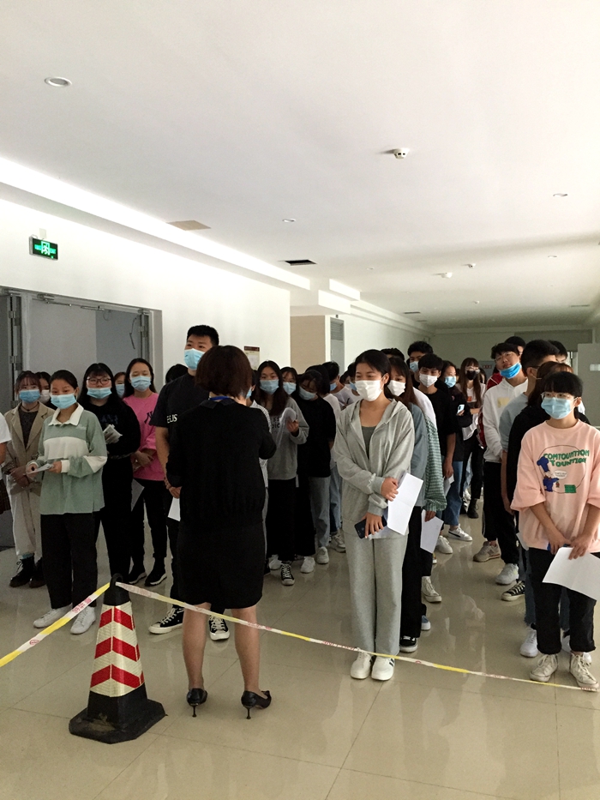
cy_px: 400
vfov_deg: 61.7
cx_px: 300
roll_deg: +0.1
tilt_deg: +1.0
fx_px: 670
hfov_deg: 48.2
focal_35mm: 29
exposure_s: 1/20
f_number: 2.2
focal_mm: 4.15
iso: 250
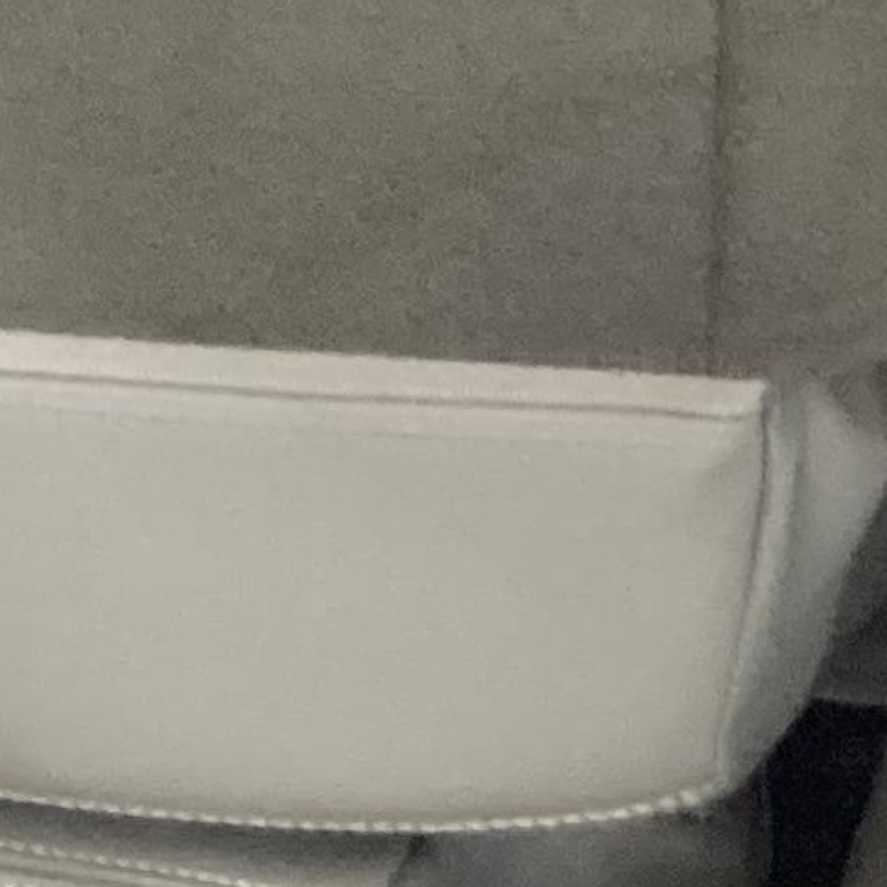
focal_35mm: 186
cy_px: -977
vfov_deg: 8.8
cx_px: 135
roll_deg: +0.8
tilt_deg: -21.1
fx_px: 5392
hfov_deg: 9.4
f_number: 2.4
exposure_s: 1/30
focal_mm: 3.3
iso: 640
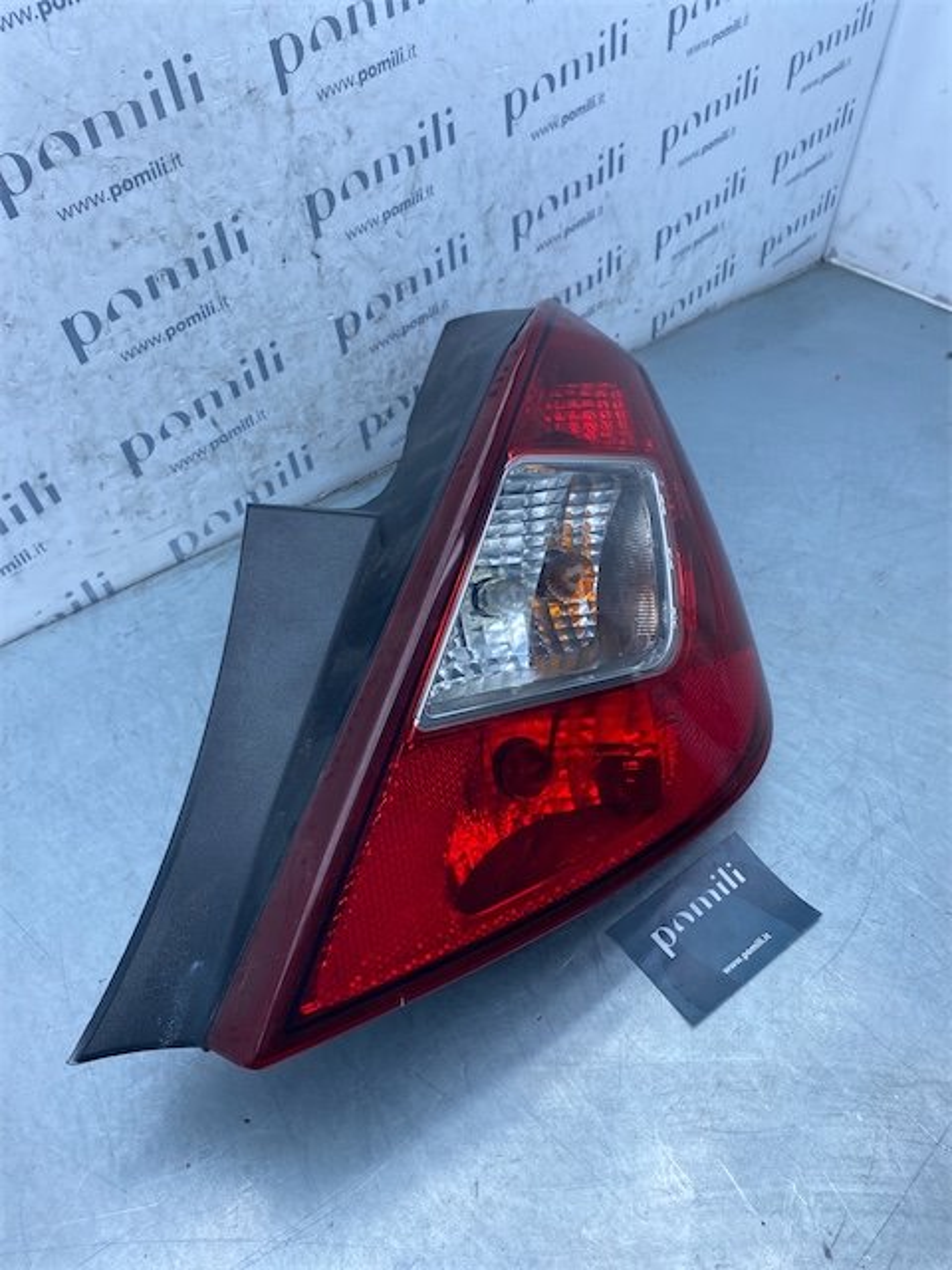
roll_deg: -5.2
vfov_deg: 67.3
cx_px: 476
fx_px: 953
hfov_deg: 53.1
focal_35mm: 26
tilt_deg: -44.9
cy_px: 635
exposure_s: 1/681
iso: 32
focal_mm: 4.25
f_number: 1.8
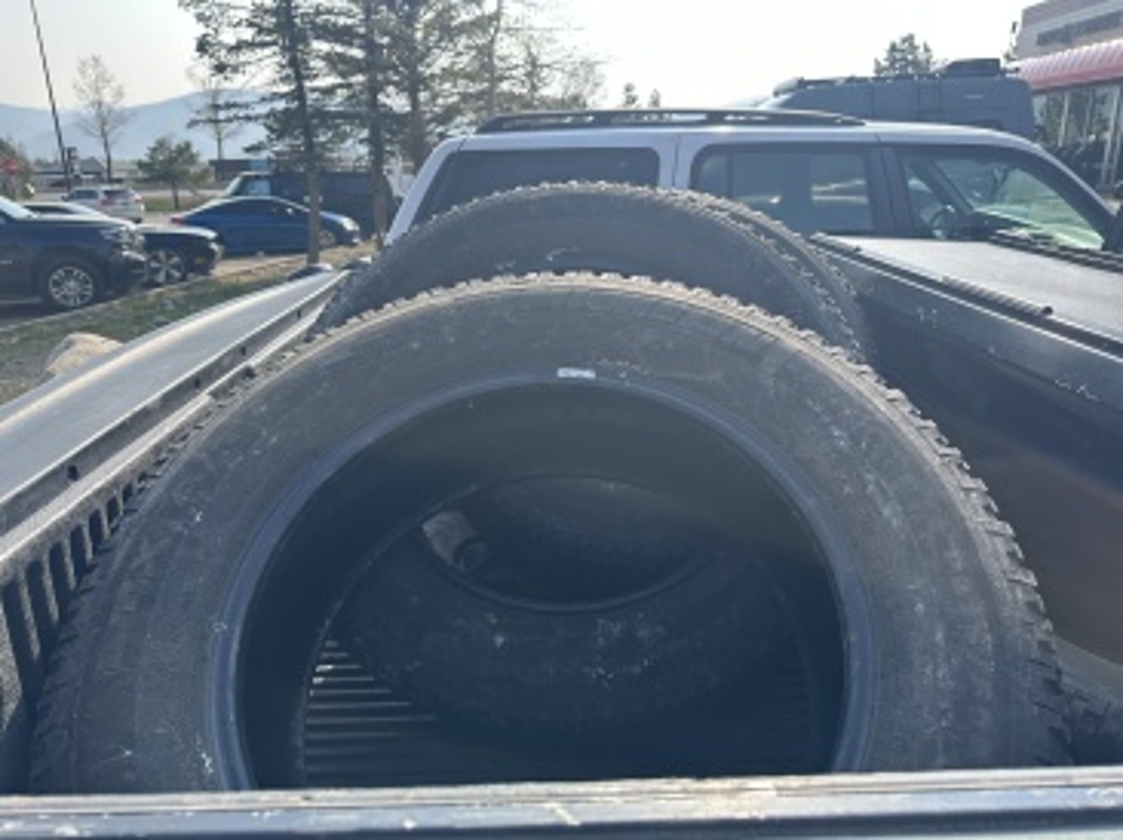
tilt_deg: -18.6
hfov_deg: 71.6
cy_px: 420
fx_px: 778
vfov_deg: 56.8
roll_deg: +0.9
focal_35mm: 24
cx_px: 562
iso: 80
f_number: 1.78
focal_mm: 6.86
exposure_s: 1/1433
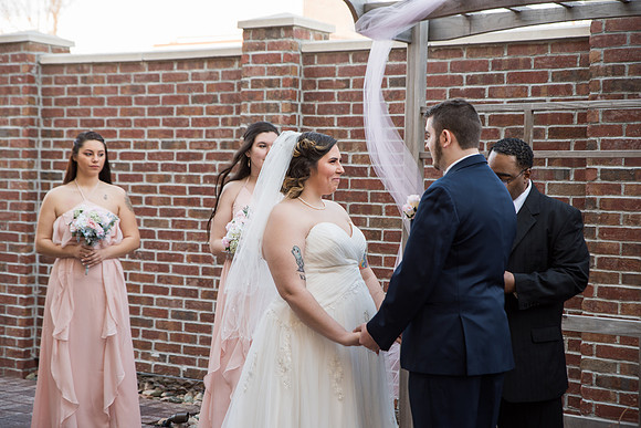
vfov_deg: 19.5
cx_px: 320
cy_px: 214
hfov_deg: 28.8
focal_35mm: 70
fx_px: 1247
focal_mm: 70
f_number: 3.5
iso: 250
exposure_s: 1/200
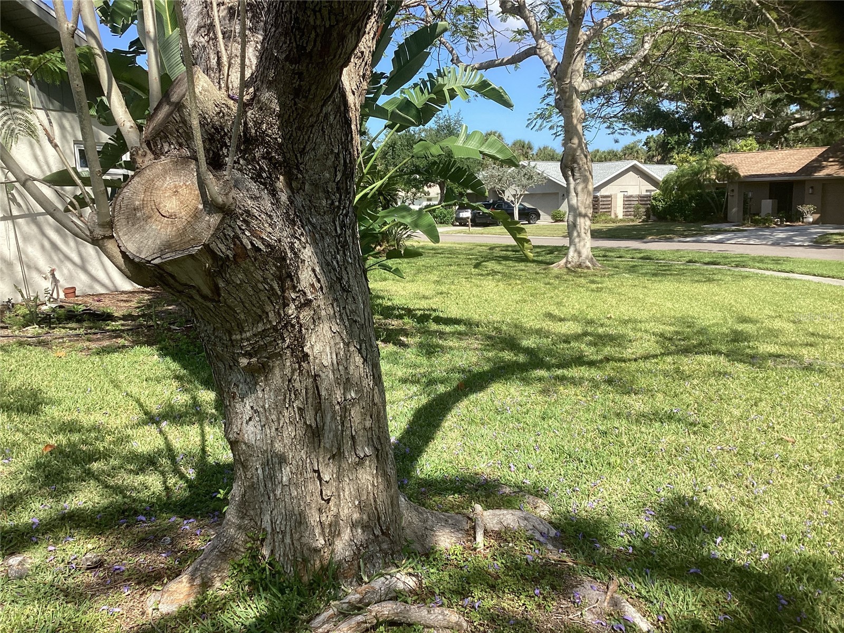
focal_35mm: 31
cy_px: 316
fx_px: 756
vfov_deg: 45.4
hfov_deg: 58.4
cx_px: 422
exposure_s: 1/721
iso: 25
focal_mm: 3.3
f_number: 2.4
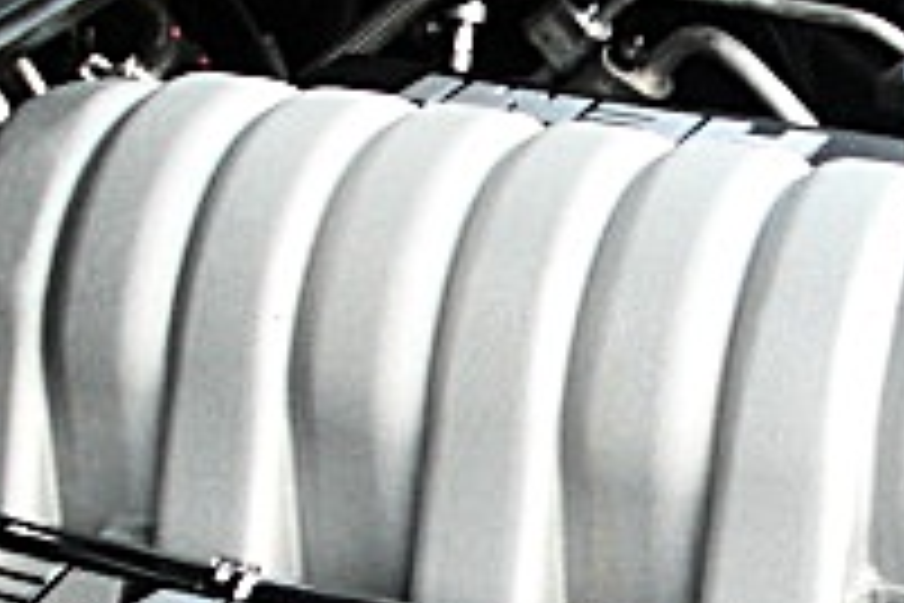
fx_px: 2988
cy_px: 598
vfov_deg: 11.4
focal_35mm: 119
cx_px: 819
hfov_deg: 17.0
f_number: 2.8
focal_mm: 6.3
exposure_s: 1/125
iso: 200
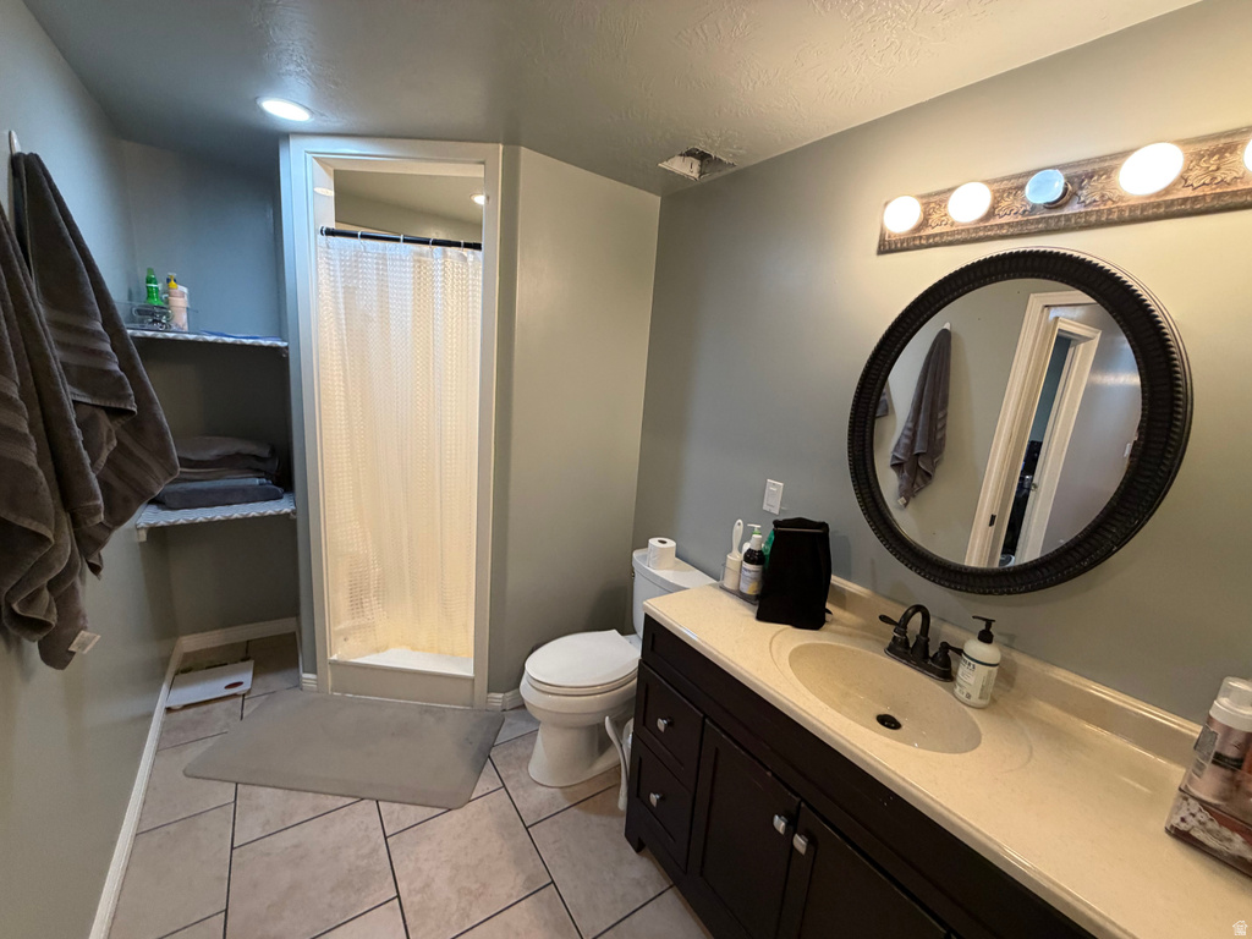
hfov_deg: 102.1
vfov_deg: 85.7
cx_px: 626
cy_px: 470
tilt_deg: -11.7
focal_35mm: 14
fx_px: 506
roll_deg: -4.5
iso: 320
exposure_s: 1/60
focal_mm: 2.22
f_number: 2.2
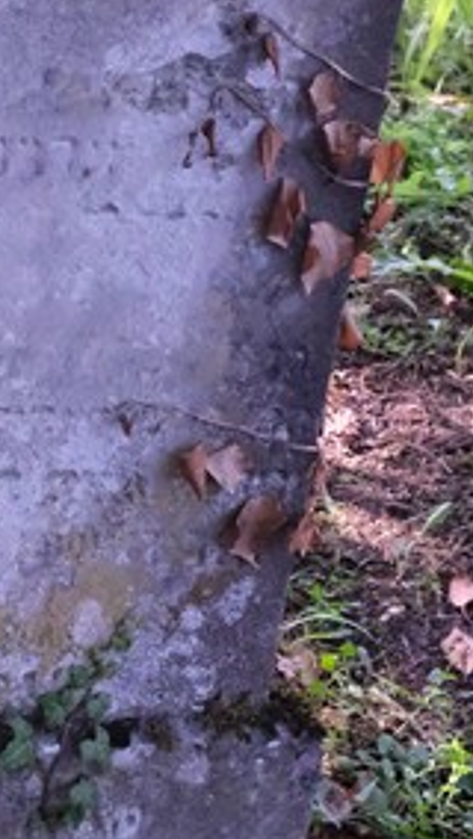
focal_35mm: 113
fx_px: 2517
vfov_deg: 18.9
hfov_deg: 10.7
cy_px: 266
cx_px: 27
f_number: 7.1
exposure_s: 1/1700
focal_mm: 34.3
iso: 25600
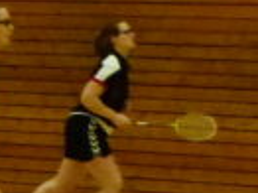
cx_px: -459
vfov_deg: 6.0
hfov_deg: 7.4
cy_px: 402
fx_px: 1802
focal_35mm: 242
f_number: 4
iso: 1600
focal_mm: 5.6
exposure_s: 1/250
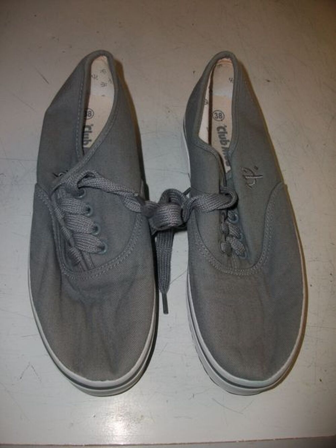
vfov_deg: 56.8
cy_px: 224
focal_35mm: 32
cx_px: 168
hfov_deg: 44.2
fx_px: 414
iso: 80
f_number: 2.9
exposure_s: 1/40
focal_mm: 5.7
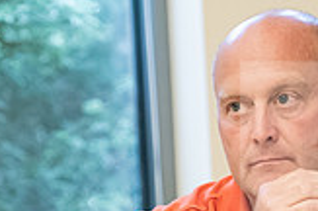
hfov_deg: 5.0
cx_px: 181
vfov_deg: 3.3
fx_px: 3650
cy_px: 298
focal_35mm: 414
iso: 2000
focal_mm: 116
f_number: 2.8
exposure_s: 1/200
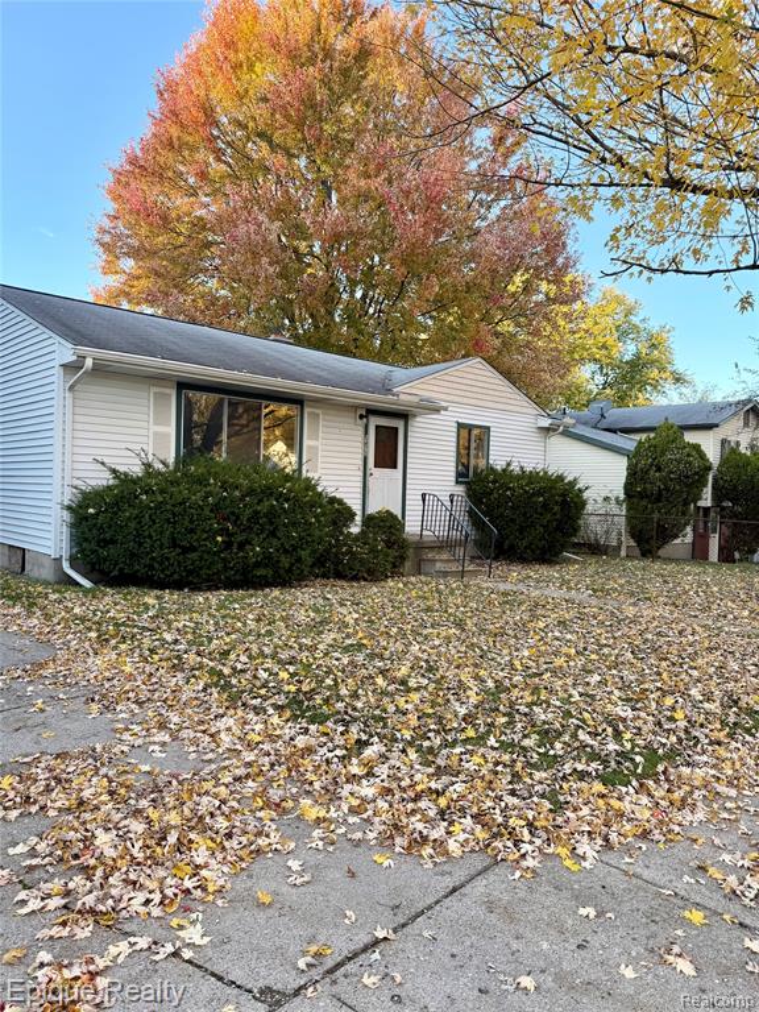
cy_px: 506
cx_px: 380
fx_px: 702
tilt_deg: -0.8
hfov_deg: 56.8
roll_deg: -1.4
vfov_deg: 71.6
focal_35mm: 24
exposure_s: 1/341
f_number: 1.78
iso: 100
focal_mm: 6.76
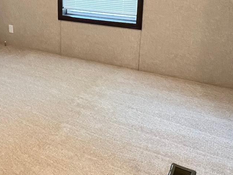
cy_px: 23
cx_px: 25
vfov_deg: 32.9
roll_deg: +2.6
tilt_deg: -16.3
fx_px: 283
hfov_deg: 41.4
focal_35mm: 42
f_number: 1.8
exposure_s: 1/60
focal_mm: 1.57
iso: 800
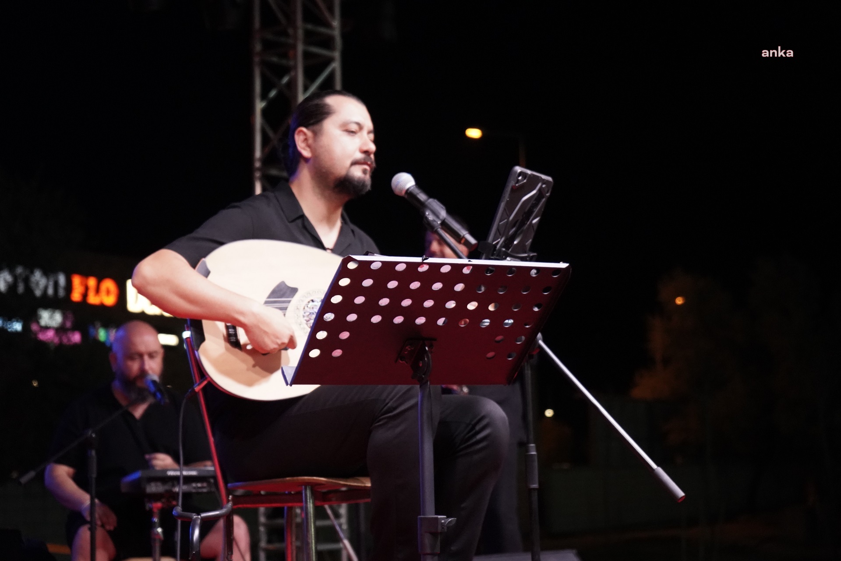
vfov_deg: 19.5
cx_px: 420
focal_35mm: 70
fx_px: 1635
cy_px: 280
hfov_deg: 28.8
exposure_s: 1/100
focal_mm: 70
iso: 6400
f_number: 5.6
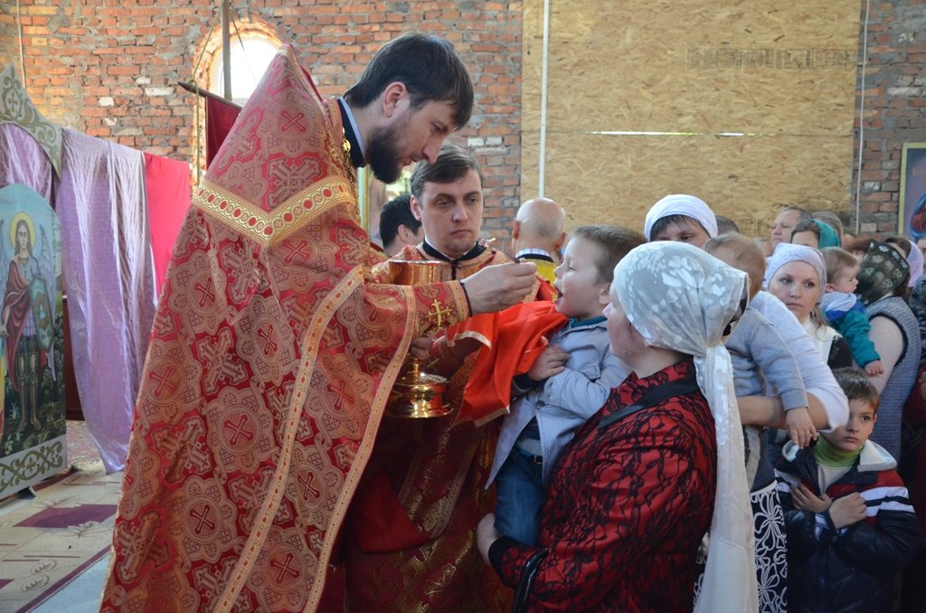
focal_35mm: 32
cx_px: 463
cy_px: 306
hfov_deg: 59.6
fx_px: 808
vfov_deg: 41.5
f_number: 4
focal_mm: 21
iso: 1600
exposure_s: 1/80
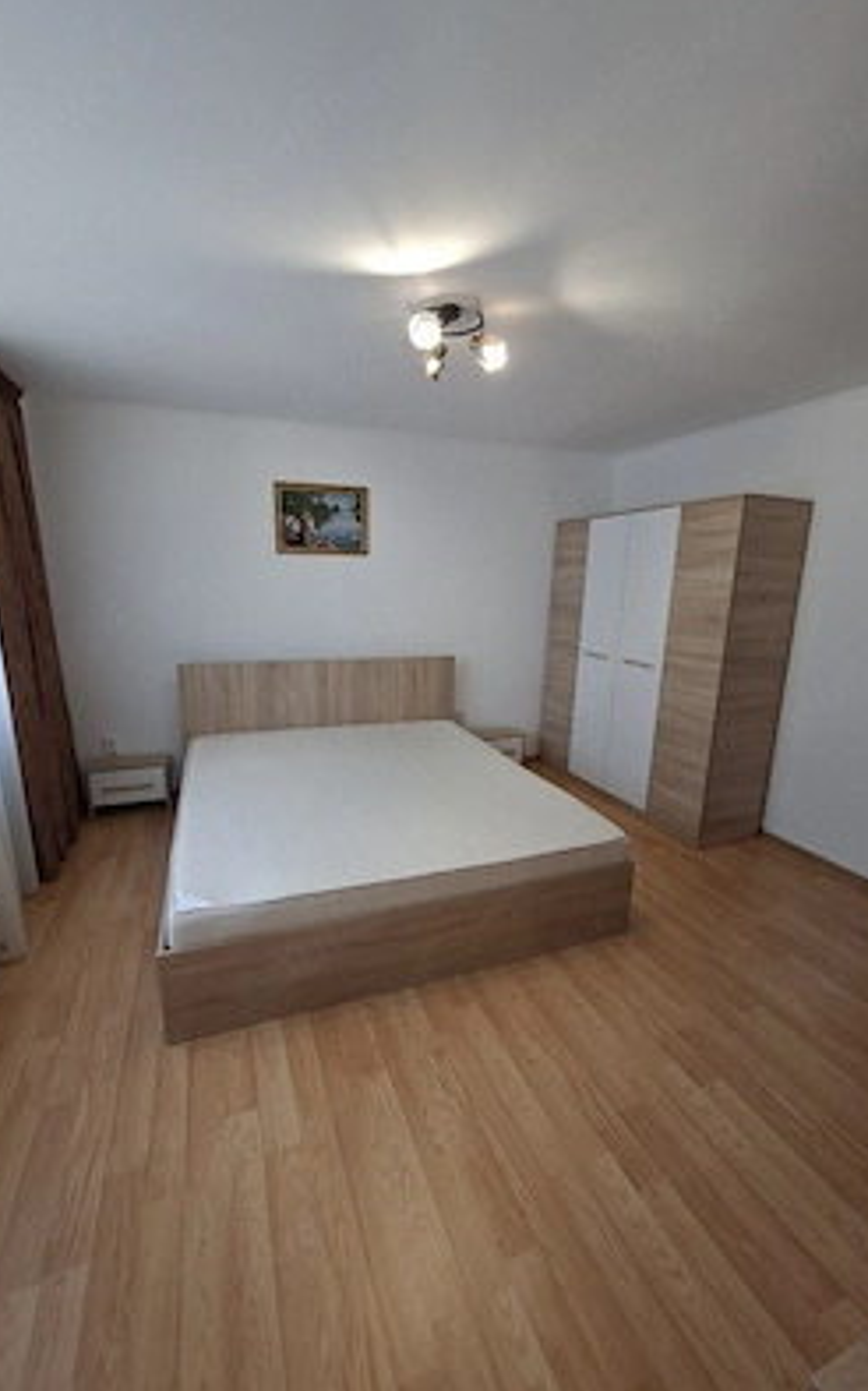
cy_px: 692
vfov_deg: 105.3
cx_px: 420
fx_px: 530
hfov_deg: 78.6
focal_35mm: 14
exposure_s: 1/40
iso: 100
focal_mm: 1.74
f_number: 2.2
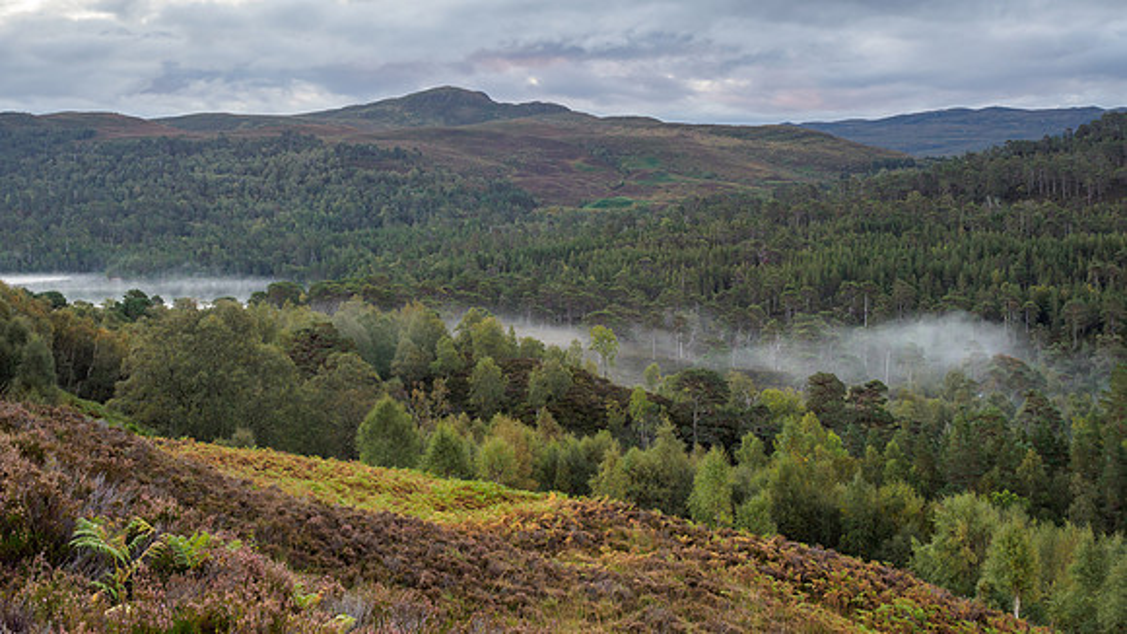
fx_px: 1432
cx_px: 564
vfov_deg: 24.8
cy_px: 211
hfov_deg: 43.0
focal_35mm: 48
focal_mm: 22
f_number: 7.1
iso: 200
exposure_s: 1/6
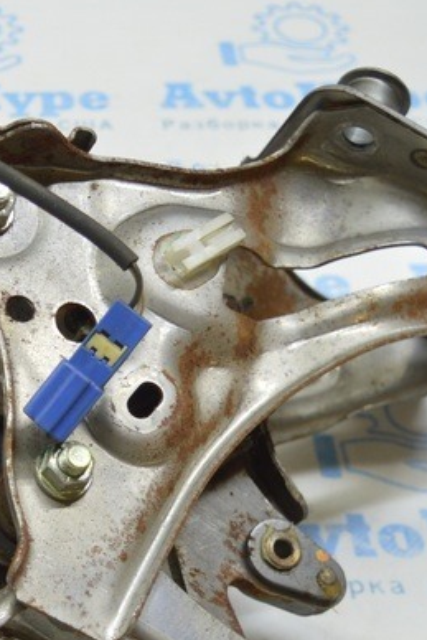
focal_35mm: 87
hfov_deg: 15.2
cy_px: 466
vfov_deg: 23.2
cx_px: -86
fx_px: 1546
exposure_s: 1/60
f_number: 3.8
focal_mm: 22
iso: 400
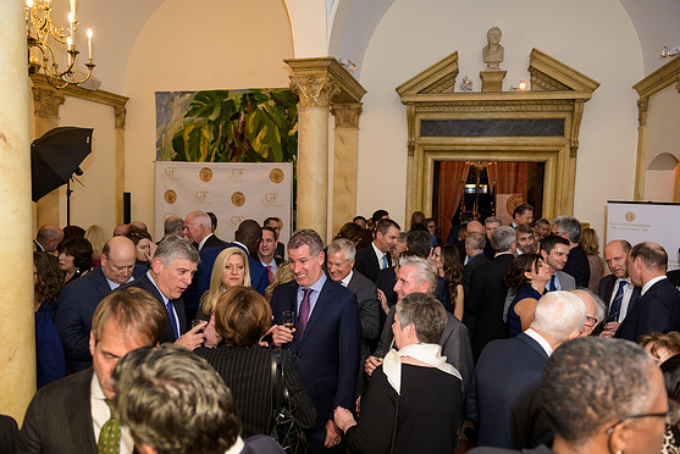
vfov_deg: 51.3
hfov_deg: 71.5
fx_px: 472
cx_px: 344
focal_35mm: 25
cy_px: 225
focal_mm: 24
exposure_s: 1/125
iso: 1000
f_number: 3.2
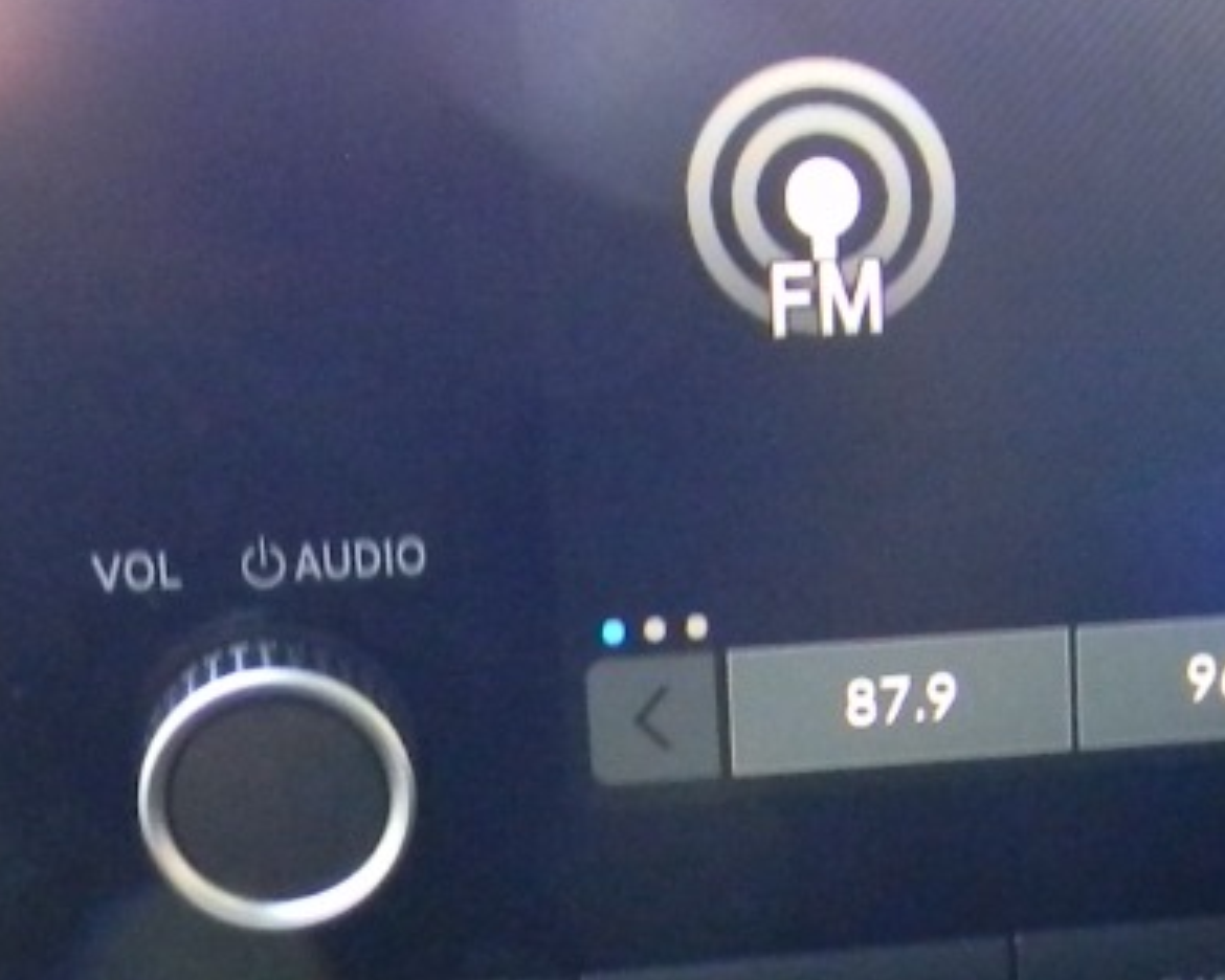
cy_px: 820
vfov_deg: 15.1
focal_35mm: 101
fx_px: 3662
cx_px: 1429
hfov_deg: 18.1
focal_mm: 5
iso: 400
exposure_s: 1/44
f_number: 3.5
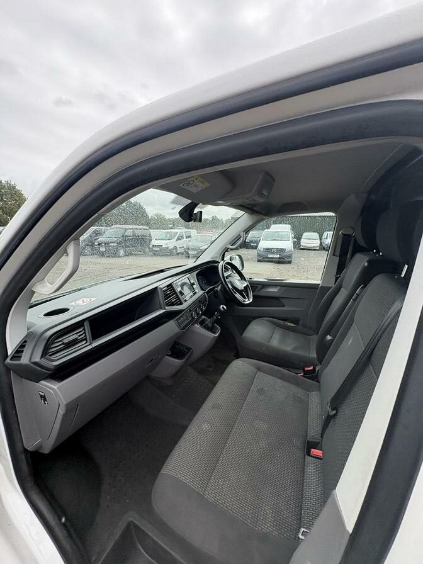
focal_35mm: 14
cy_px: 282
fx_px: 228
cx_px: 212
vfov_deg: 102.1
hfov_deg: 85.7
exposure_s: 1/451
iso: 64
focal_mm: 2.22
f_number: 2.2
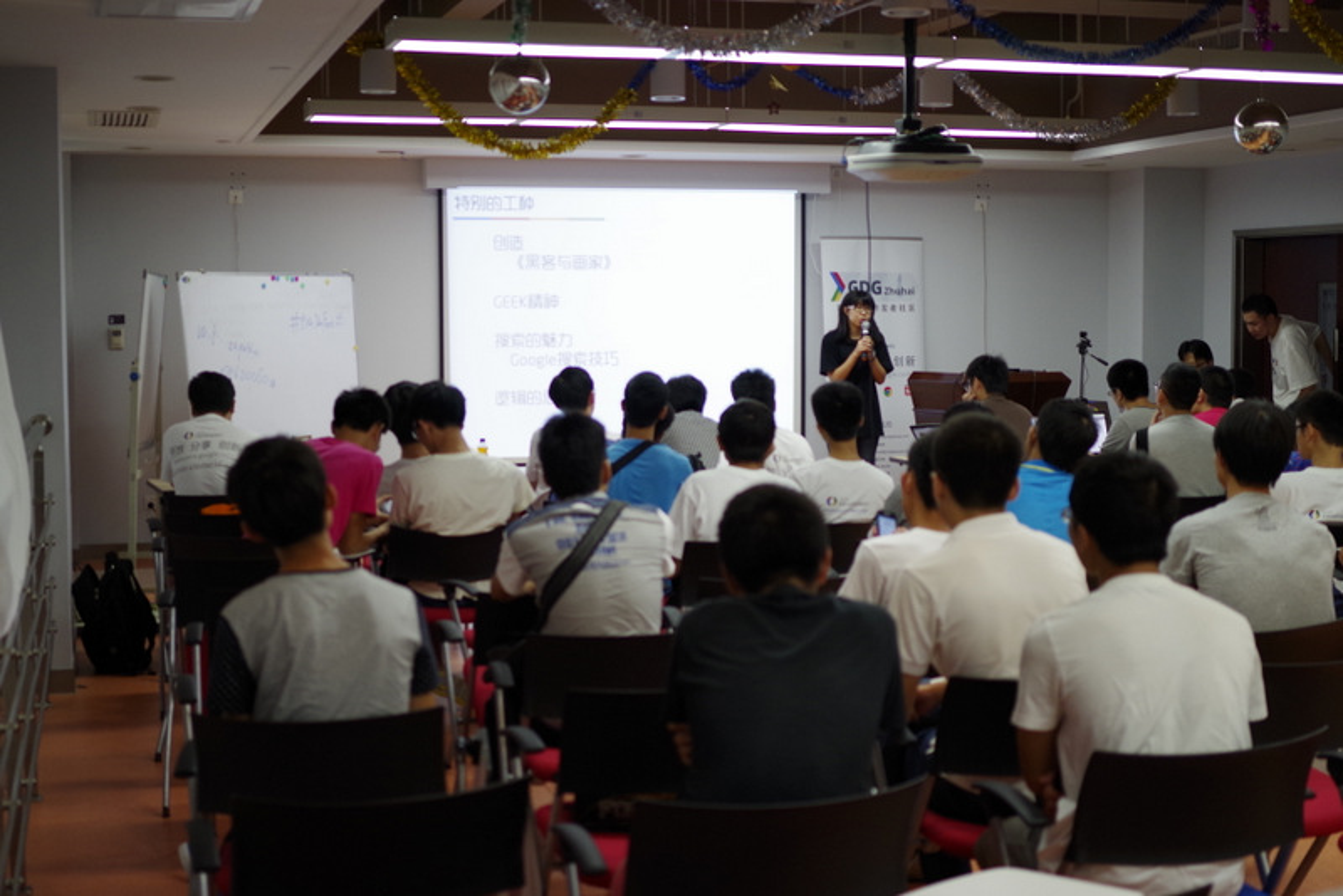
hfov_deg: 38.2
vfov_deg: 26.0
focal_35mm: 52
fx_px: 1940
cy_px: 448
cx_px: 672
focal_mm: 35
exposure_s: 1/60
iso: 400
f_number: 2.4
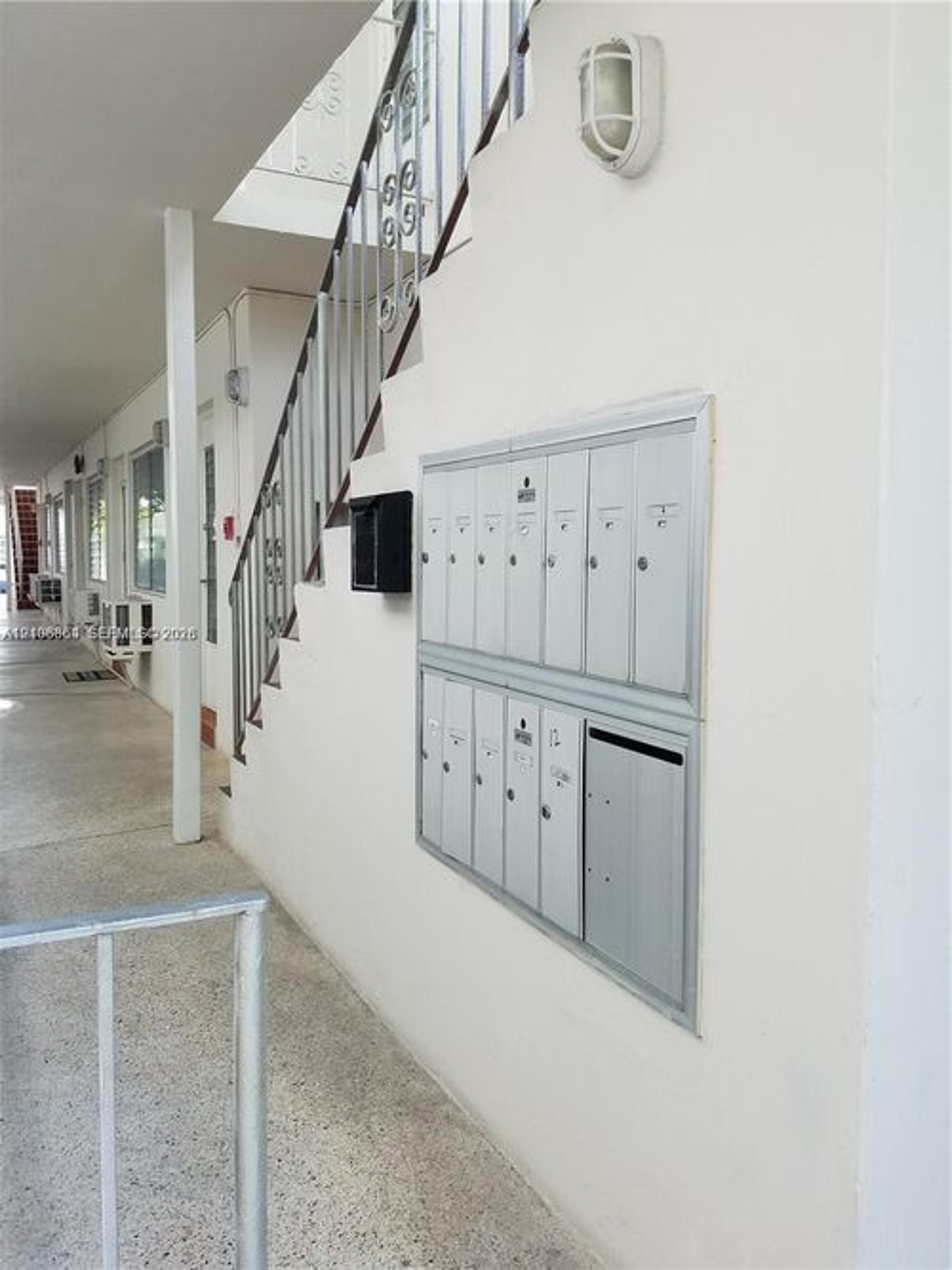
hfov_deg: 53.0
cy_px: 635
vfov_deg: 67.3
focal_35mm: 26
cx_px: 476
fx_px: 954
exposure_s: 1/444
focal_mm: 4.2
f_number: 1.7
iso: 50
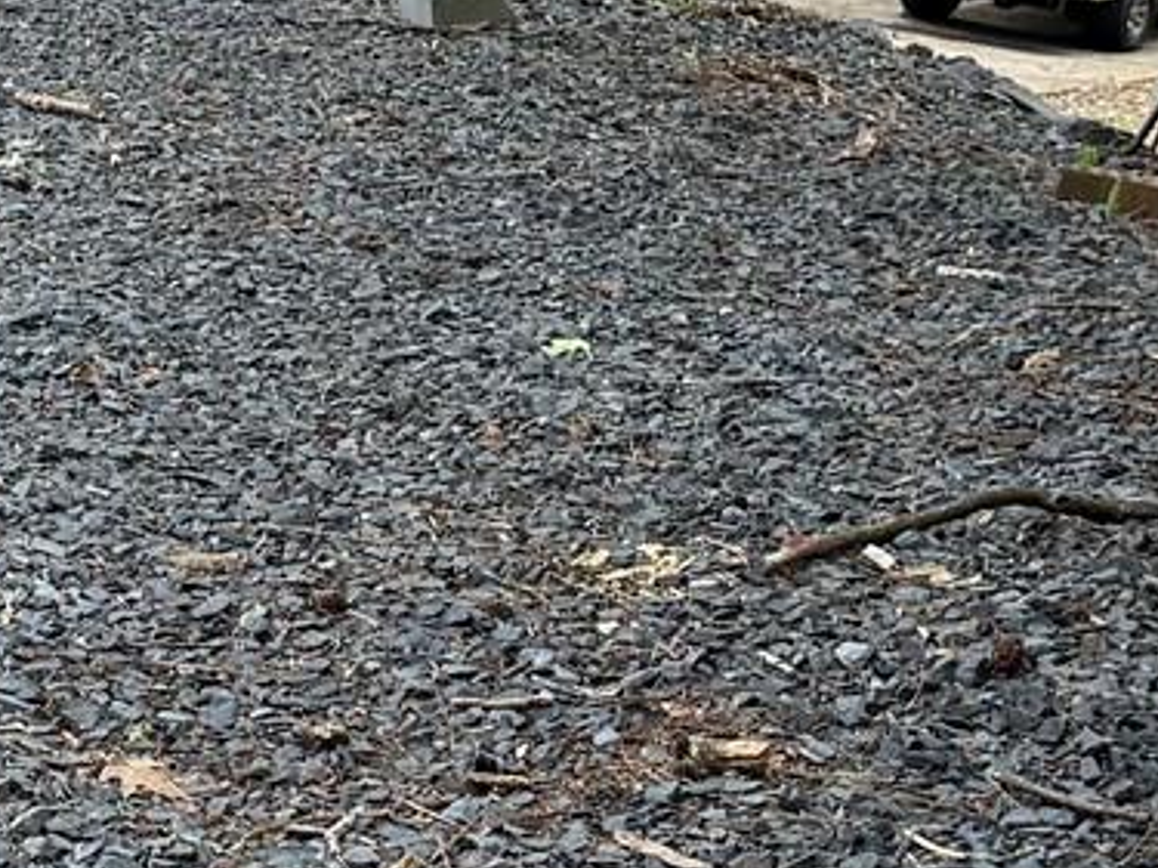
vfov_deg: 11.3
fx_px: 4381
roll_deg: +3.5
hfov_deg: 14.6
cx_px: -191
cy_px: 414
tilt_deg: -14.8
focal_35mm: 131
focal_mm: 6.76
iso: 125
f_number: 1.78
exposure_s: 1/240
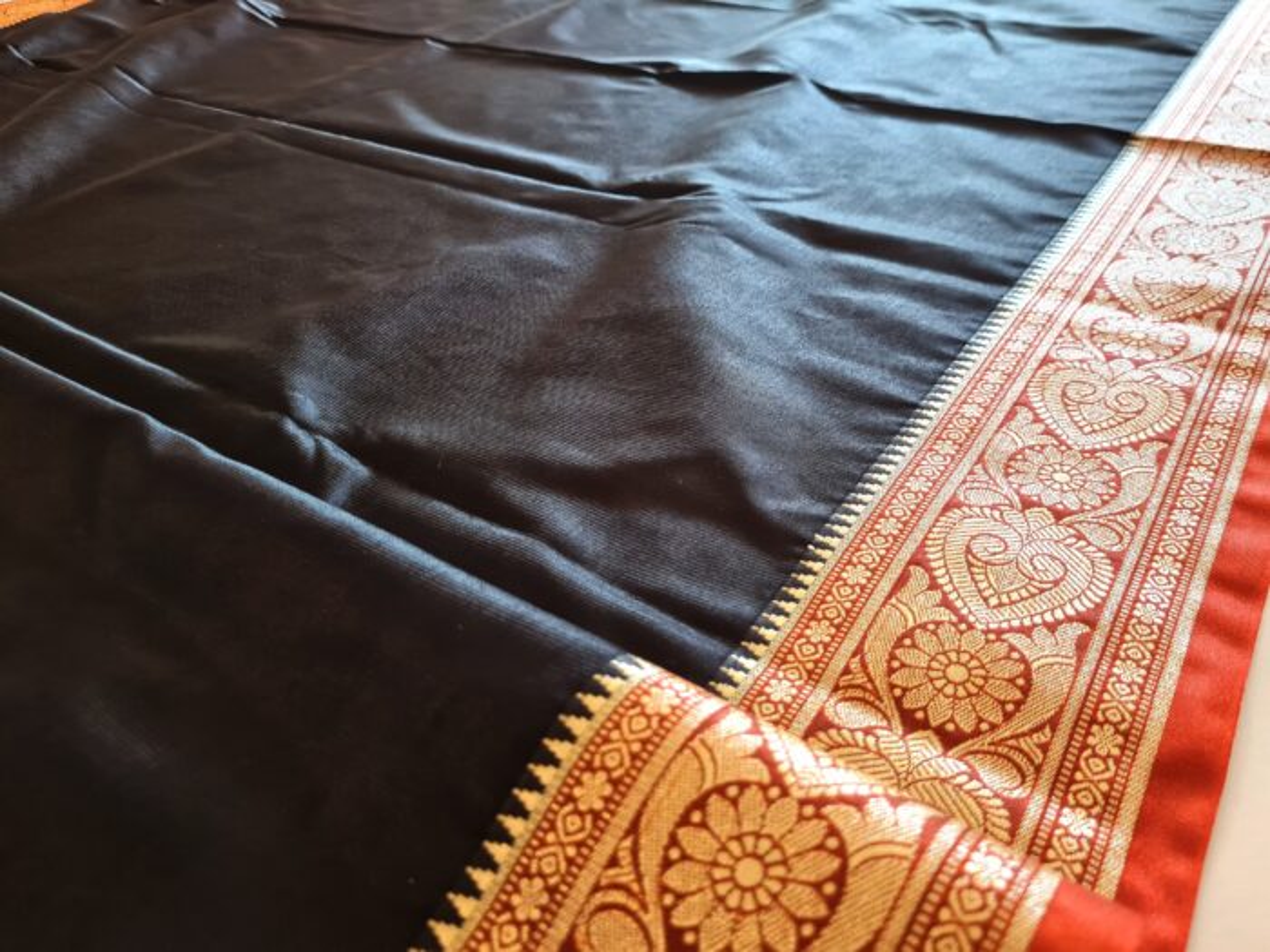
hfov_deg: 67.3
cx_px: 635
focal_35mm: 26
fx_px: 954
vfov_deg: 53.1
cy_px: 476
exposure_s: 1/40
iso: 200
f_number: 1.8
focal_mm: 5.4
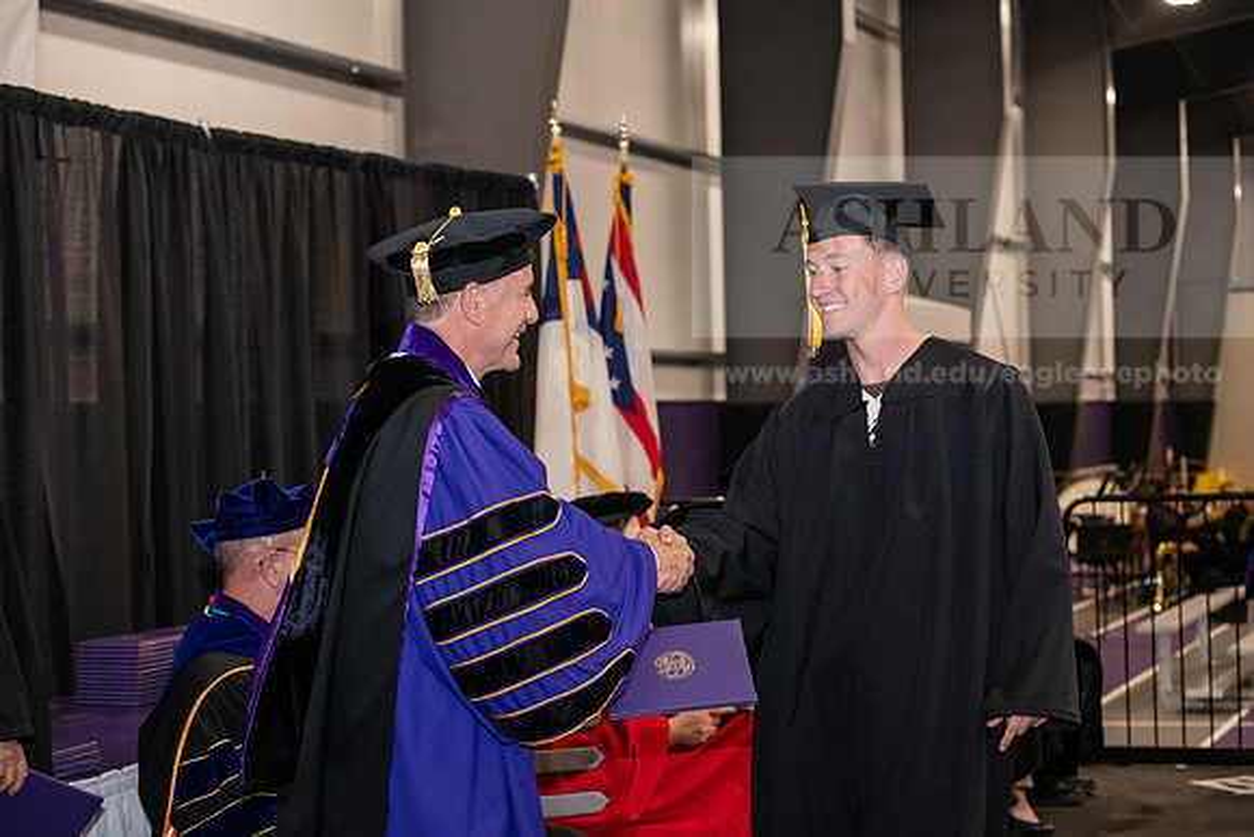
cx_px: 627
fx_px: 2439
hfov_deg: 28.8
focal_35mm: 70
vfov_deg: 19.5
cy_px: 418
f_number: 5
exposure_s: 1/200
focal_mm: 70
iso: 2500
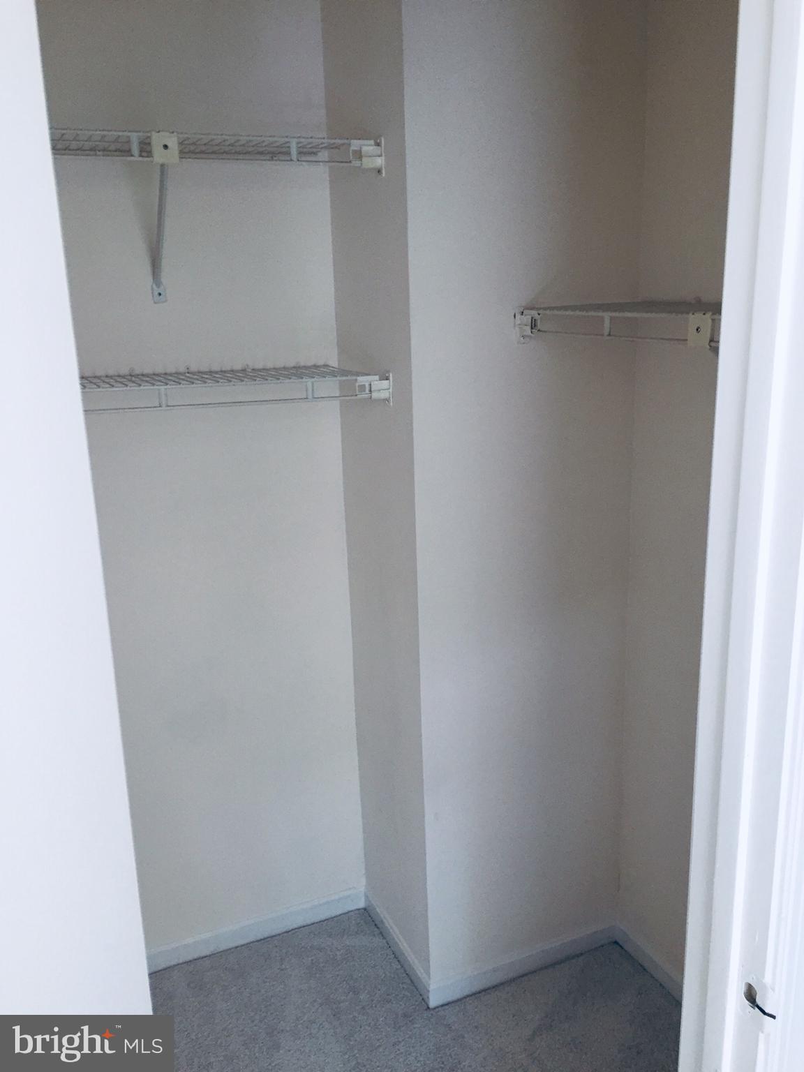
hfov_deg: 48.2
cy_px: 536
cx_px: 402
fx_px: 898
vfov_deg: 61.7
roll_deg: +2.1
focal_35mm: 29
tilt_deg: -14.5
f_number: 2.2
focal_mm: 4.15
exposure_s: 1/30
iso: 50
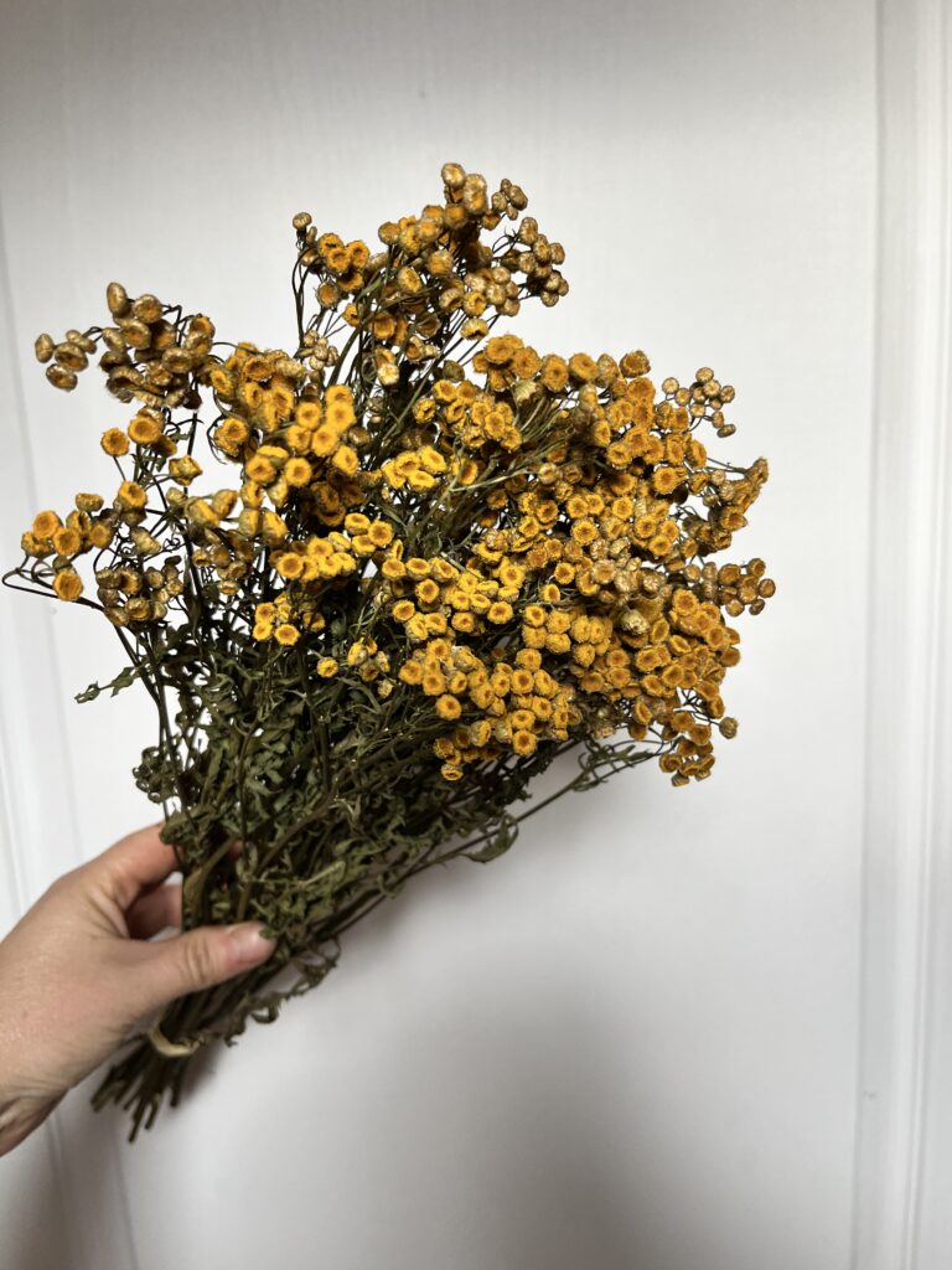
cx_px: 476
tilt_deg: -10.8
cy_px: 635
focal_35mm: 26
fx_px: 953
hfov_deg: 53.1
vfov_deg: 67.3
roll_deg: +2.4
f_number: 1.6
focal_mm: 5.1
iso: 100
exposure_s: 1/100
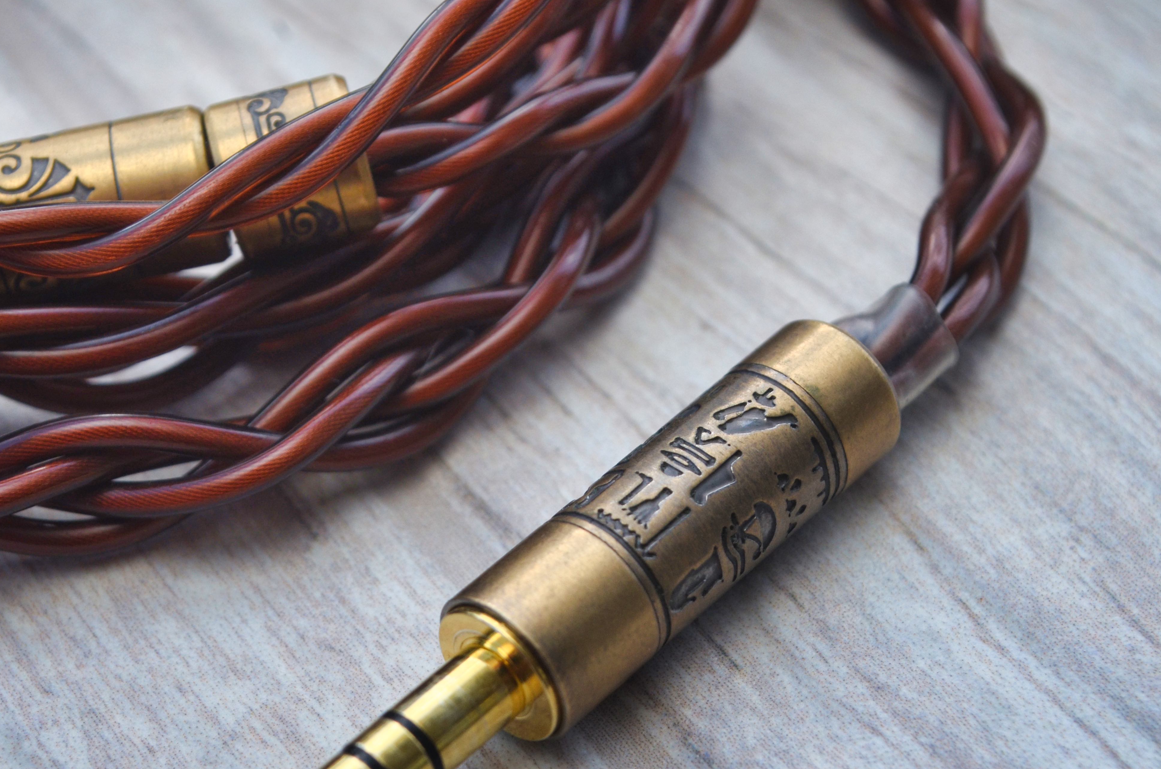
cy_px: 485
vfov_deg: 13.0
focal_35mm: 105
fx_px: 3368
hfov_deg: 19.6
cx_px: 546
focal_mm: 55
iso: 200
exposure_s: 1/250
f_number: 9
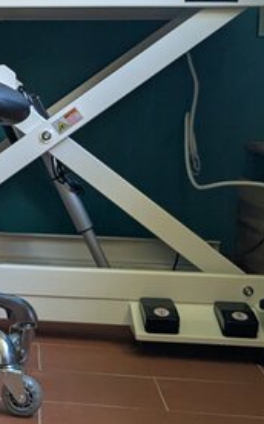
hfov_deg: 14.3
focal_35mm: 83
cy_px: 77
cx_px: -169
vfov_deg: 24.5
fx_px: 957
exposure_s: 1/99.9
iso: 177
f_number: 1.73
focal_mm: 4.38
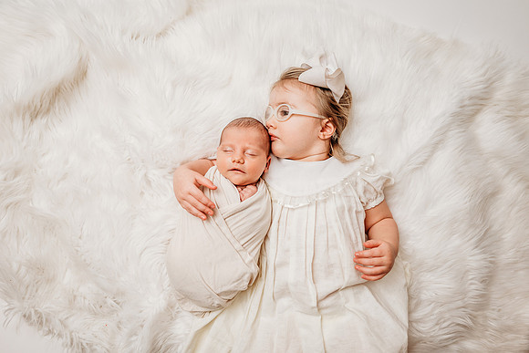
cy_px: 176
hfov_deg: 73.7
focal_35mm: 24
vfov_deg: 53.2
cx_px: 264
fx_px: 353
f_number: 2.2
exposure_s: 1/200
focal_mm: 24
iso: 100
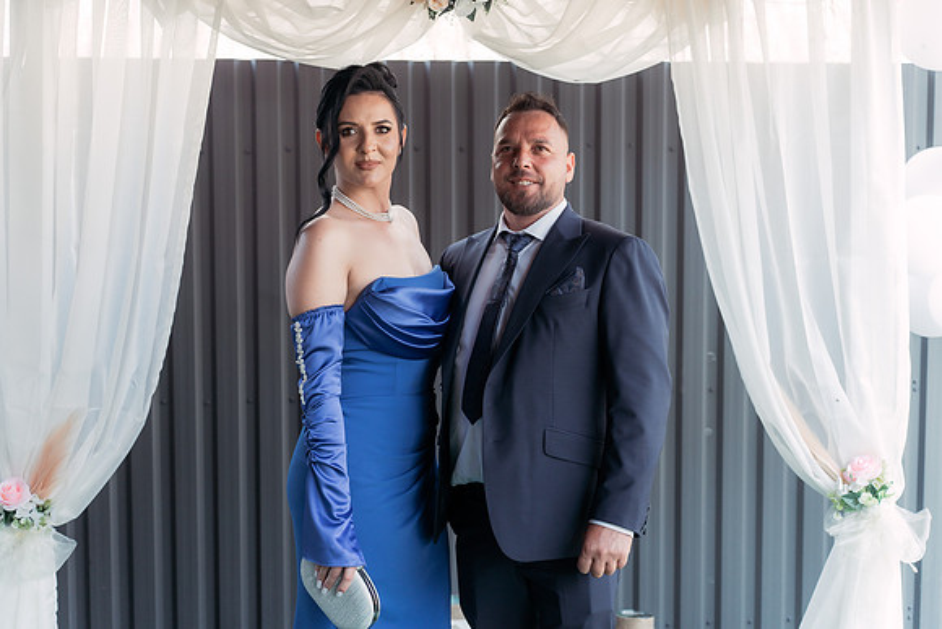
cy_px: 314
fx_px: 1099
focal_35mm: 42
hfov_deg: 46.4
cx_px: 471
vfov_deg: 31.9
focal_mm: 42
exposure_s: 1/400
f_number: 2.8
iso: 500
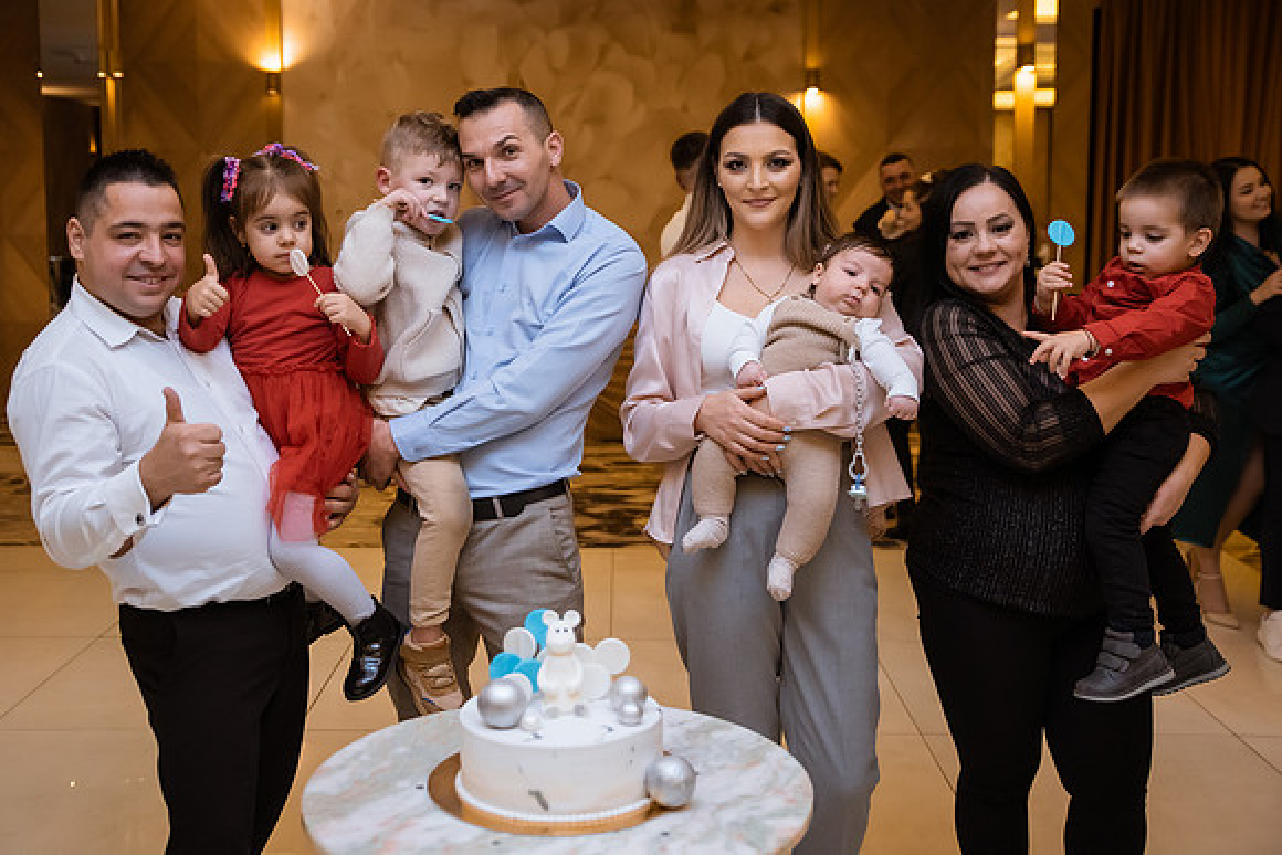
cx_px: 605
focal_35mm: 41
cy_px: 367
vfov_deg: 32.3
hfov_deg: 46.9
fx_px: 1475
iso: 1600
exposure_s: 1/160
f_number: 2.8
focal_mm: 36
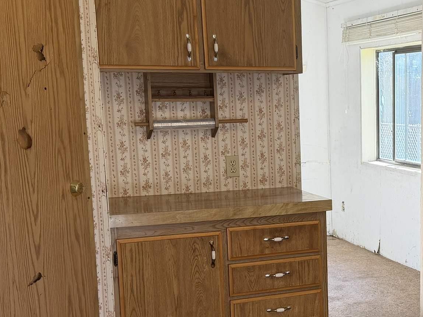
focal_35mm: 64
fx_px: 782
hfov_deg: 29.1
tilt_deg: -10.2
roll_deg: +1.3
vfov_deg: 22.8
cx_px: 377
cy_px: 218
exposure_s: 1/121
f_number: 1.78
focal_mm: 6.76
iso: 125
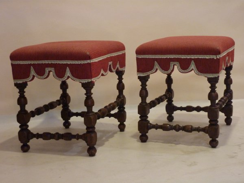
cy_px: 92
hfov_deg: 34.9
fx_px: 388
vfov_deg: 26.6
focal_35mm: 55
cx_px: 122
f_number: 3.9
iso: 400
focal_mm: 9.1
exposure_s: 1/20
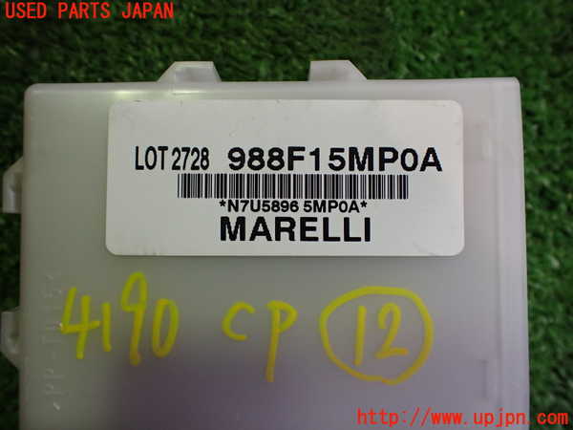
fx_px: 497
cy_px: 215
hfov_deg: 60.0
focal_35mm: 30
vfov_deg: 46.8
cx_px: 286
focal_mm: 5.4
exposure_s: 1/125
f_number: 2.3
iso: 400
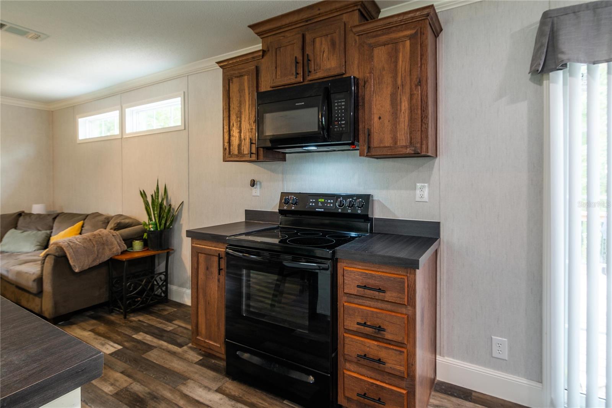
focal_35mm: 17
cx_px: 306
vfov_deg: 70.4
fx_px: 289
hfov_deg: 93.3
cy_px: 204
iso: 800
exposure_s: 1/80
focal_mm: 11
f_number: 5
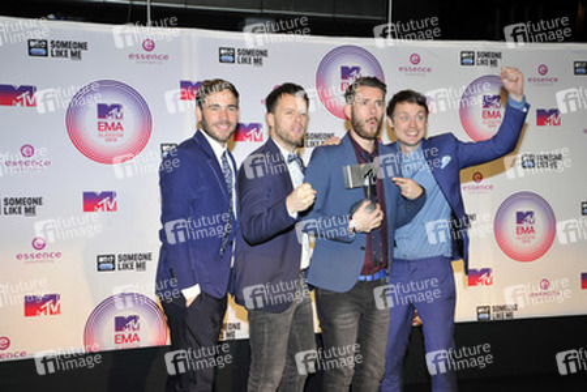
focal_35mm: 48
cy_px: 196
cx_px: 294
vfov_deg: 28.1
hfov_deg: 41.1
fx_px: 783
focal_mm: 48
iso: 800
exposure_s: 1/250
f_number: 7.1
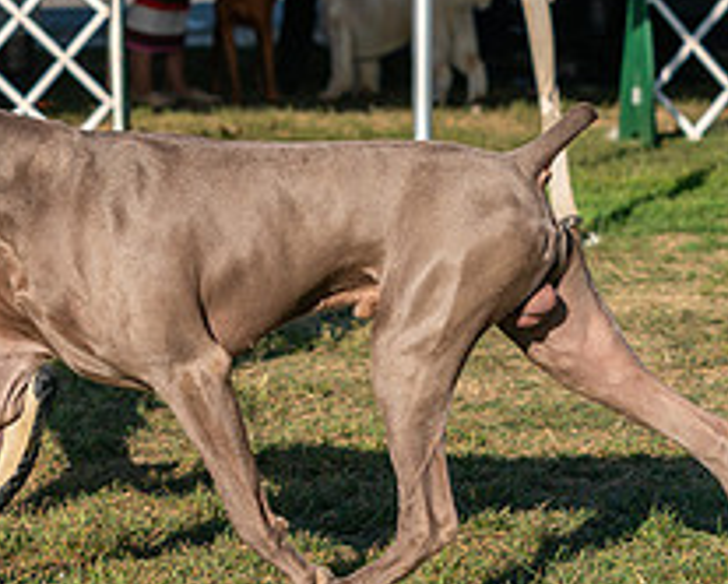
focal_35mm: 217
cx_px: -16
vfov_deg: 7.1
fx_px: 4680
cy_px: -46
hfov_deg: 8.8
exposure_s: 1/1250
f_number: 4.5
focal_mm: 71
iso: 100
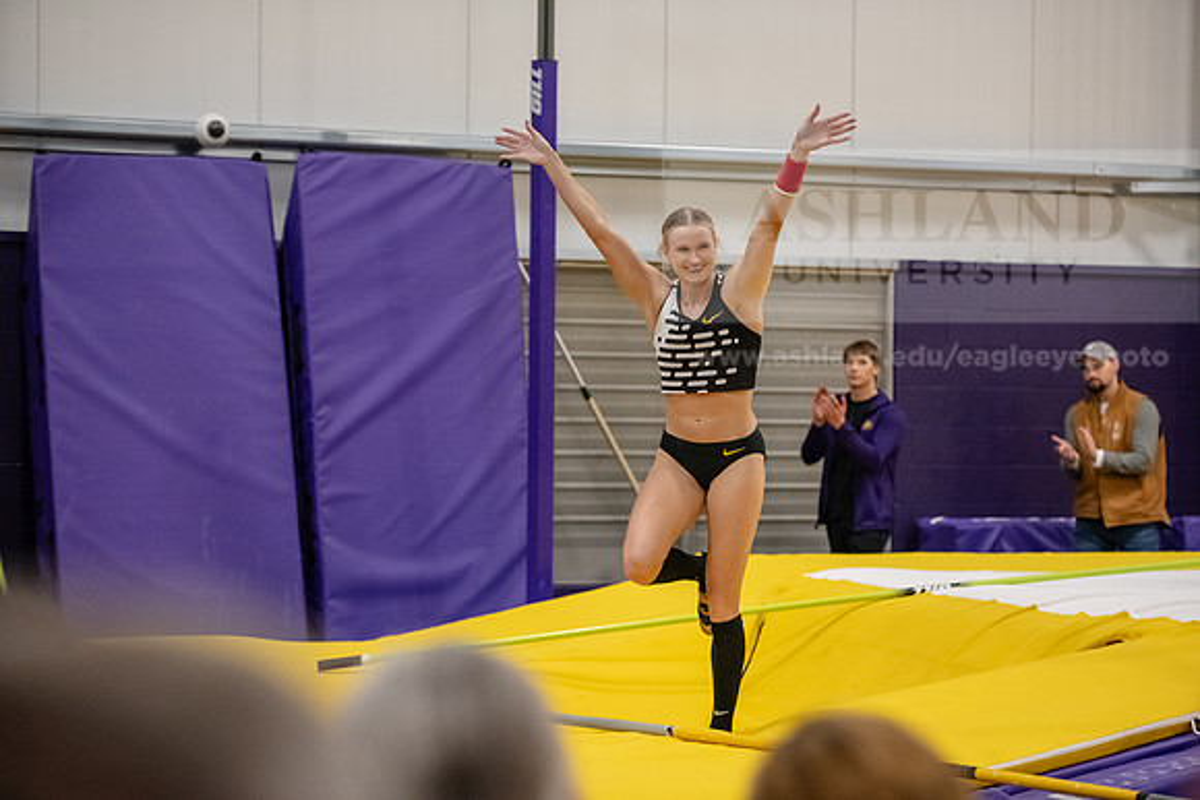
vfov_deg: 14.4
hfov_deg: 21.5
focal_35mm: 95
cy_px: 400
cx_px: 600
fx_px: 3167
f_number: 2.8
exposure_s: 1/800
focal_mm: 95
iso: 6400
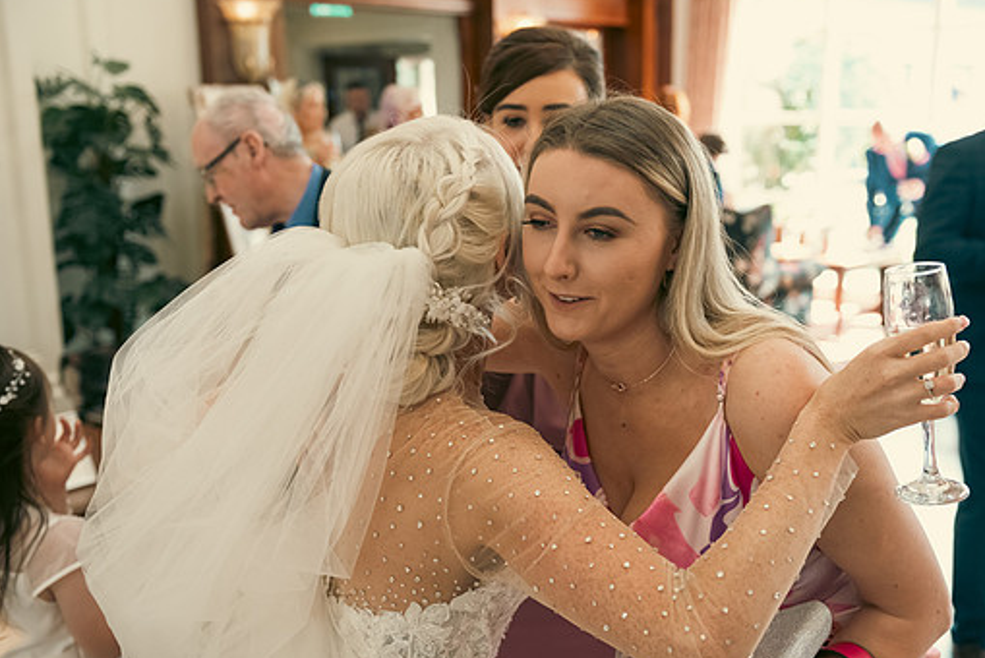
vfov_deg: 32.6
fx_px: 1122
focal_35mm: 41
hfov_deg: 47.3
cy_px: 361
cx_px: 546
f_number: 3.5
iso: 800
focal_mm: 36
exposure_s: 1/160
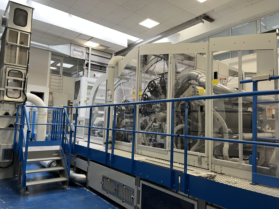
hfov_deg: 67.3
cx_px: 140
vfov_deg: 53.1
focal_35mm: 26
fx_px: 210
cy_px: 104
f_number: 1.6
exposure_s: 1/50
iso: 100
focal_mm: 5.1
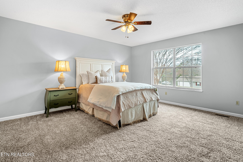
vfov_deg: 73.8
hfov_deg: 96.7
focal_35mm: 16
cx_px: 122
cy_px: 81
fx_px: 108
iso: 200
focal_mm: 16
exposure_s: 1/125
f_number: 8
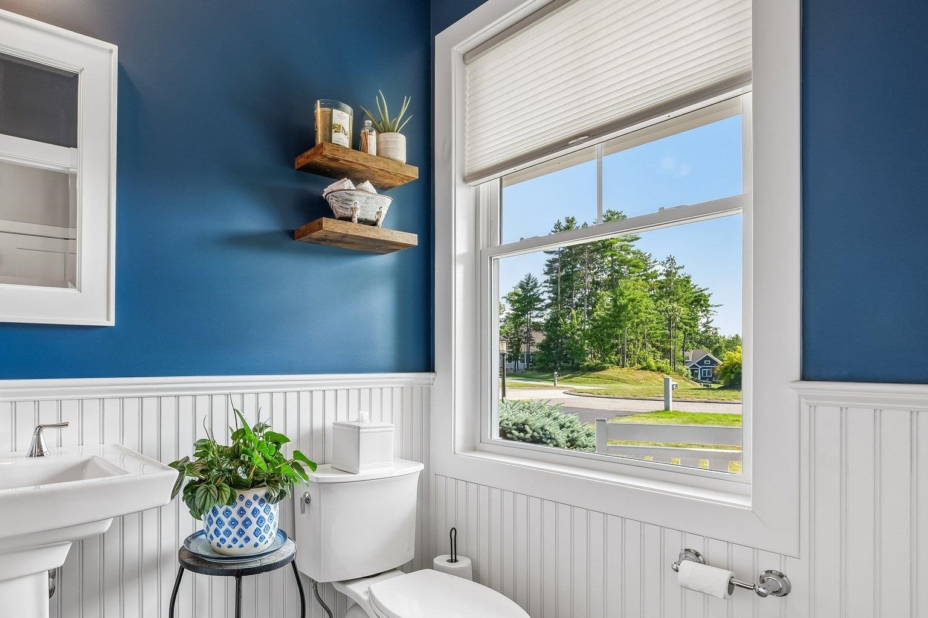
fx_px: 516
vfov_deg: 61.3
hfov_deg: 81.8
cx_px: 327
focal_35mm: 20
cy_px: 377
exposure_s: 1/35
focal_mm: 10
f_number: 5.6
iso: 200
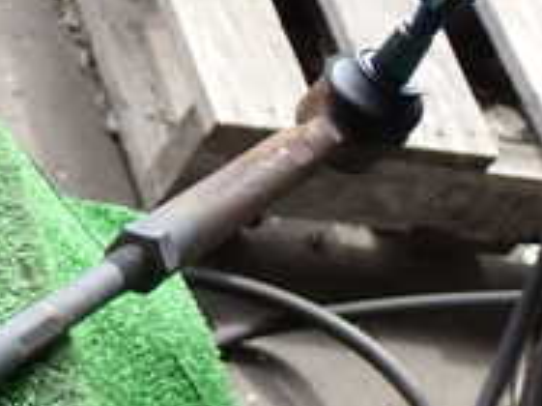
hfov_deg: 14.8
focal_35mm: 122
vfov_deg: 11.8
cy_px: 525
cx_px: -325
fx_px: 1909
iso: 100
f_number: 2.7
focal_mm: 6.83
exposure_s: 1/125
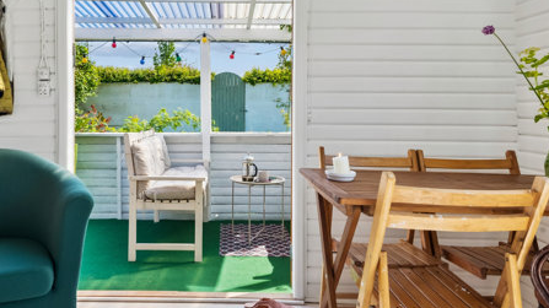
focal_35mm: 30
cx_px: 226
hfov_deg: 63.9
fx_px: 437
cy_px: 117
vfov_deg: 38.7
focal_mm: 16
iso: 200
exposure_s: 1/80
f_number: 10
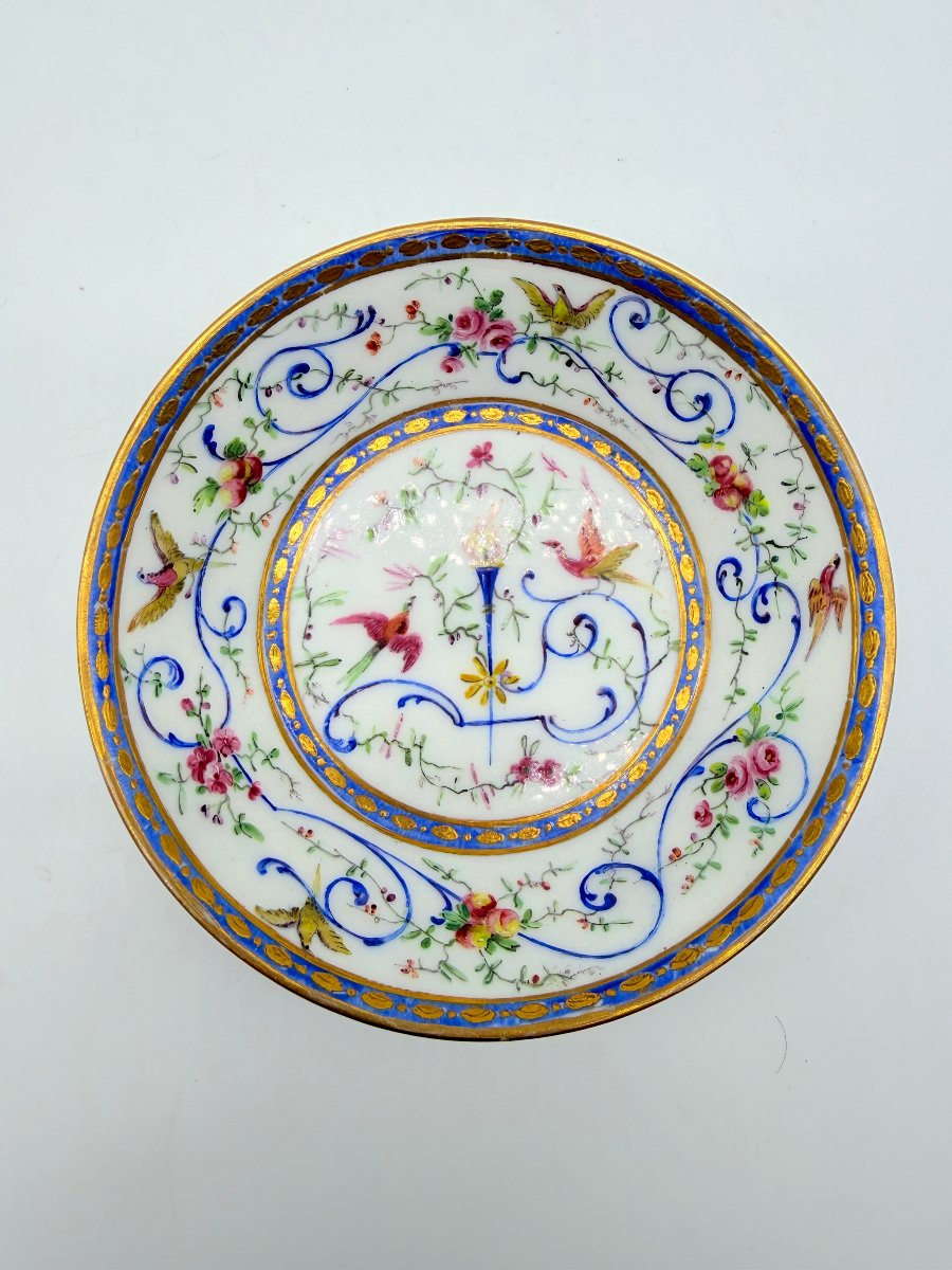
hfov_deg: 56.8
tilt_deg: -84.8
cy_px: 635
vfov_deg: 71.6
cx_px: 476
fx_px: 880
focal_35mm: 24
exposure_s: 1/507
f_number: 2.2
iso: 50
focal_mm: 2.22
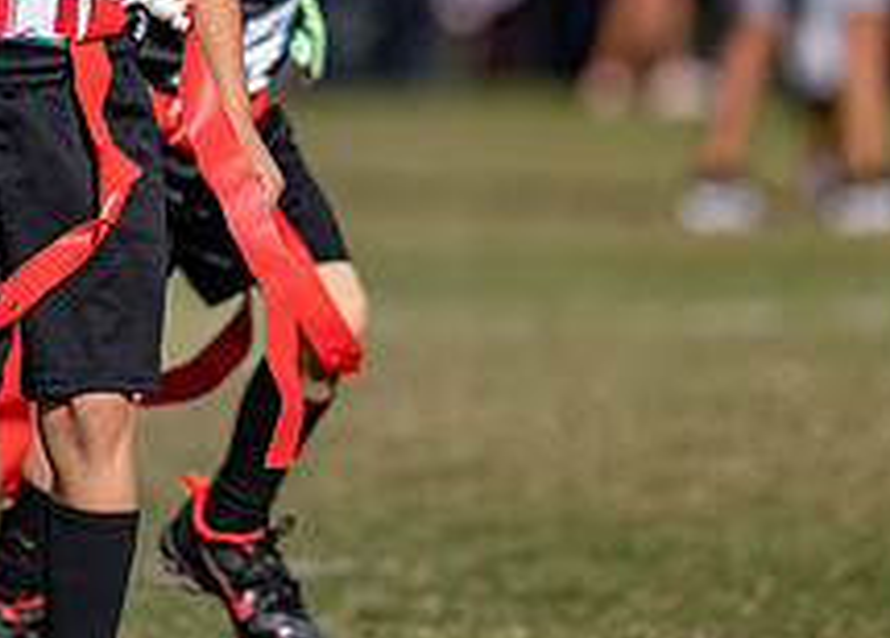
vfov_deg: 2.5
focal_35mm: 581
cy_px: -2
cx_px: 110
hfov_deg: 3.5
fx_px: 14700
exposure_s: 1/3200
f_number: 2.8
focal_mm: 200
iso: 100
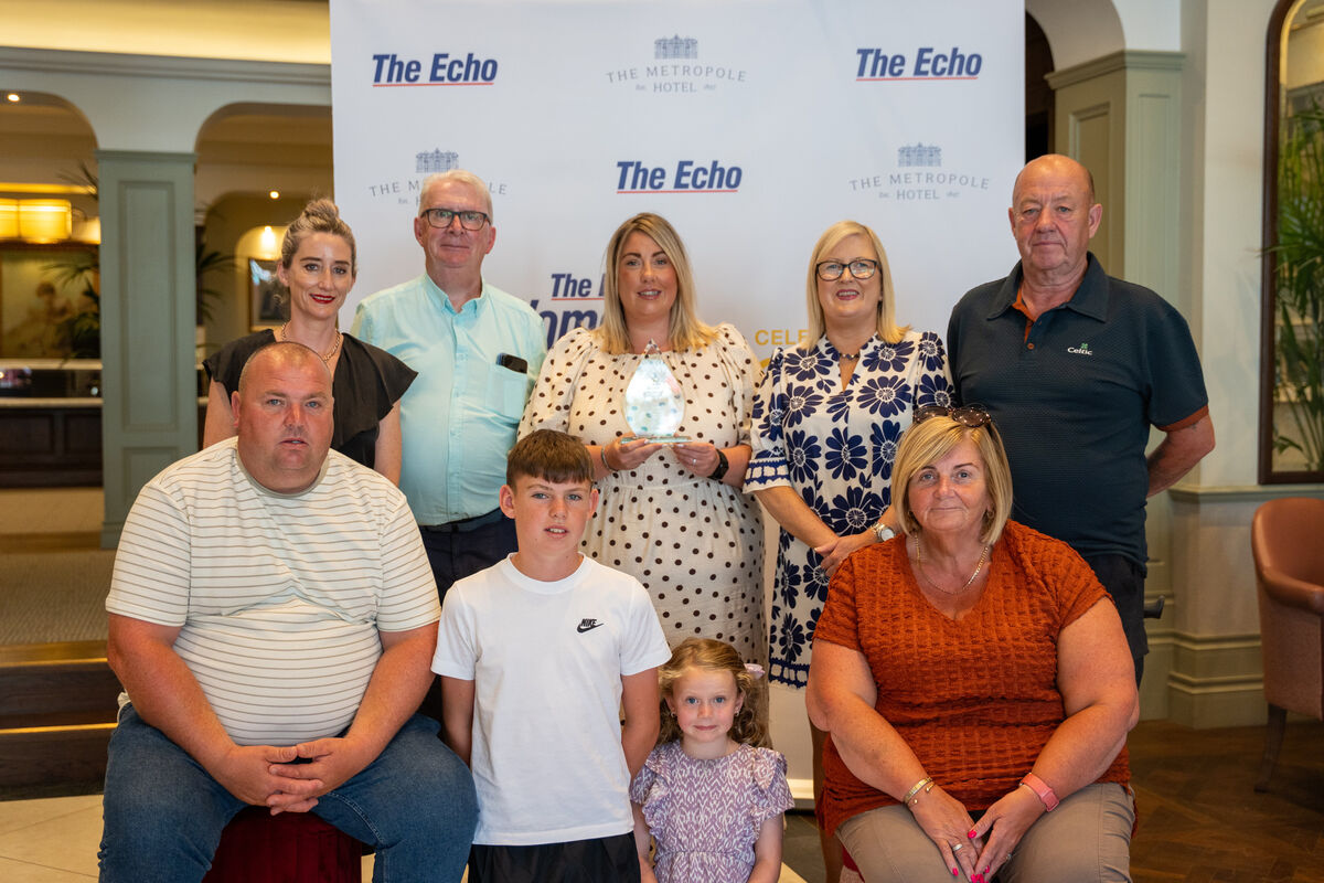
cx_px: 662
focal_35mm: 35
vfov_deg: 37.9
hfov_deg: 54.4
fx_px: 1287
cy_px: 442
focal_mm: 35
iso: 1000
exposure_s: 1/160
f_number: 2.8
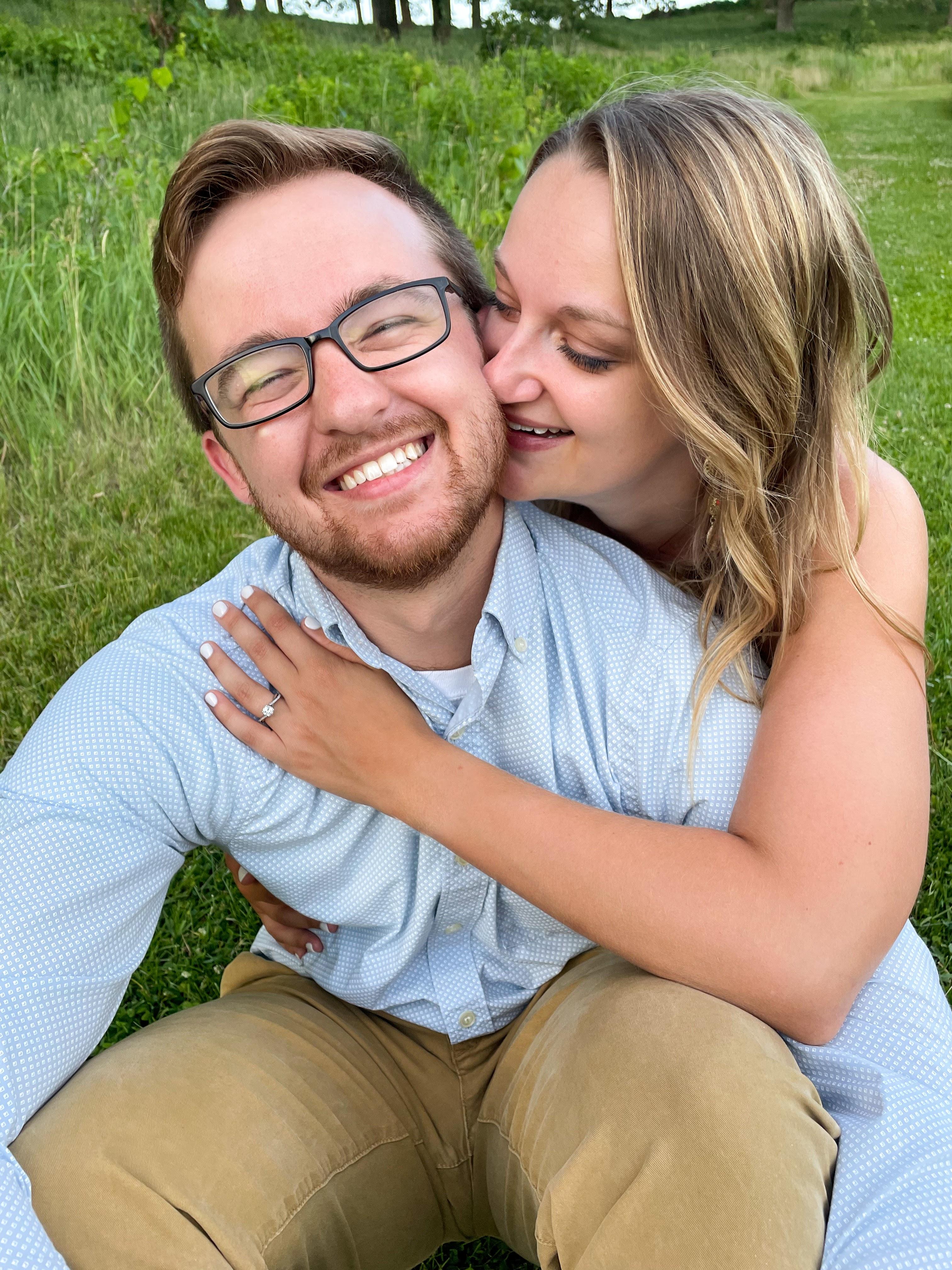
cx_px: 476
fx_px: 953
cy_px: 635
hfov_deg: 53.1
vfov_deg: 67.3
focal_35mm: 26
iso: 80
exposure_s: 1/120
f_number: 1.6
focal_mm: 4.2
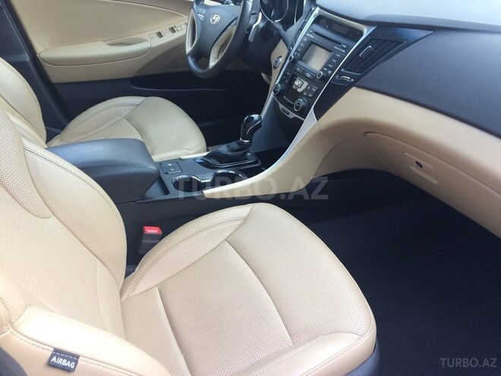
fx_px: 420
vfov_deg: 48.2
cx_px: 250
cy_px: 188
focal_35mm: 29
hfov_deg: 61.7
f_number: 2.2
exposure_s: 1/50
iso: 40
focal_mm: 4.15
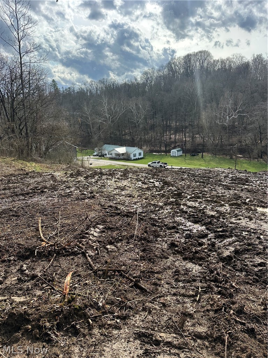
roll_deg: +1.4
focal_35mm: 24
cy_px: 179
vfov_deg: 71.6
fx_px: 248
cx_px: 134
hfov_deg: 56.8
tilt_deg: -14.7
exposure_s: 1/2809
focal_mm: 6.86
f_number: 1.78
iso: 80
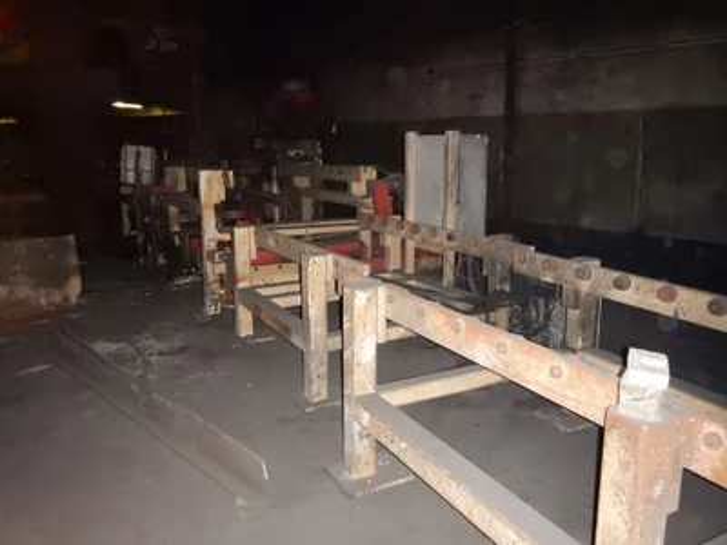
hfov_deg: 61.7
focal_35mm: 29
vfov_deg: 48.2
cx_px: 364
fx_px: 609
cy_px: 272
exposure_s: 1/30
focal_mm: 5.1
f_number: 2.8
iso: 1600
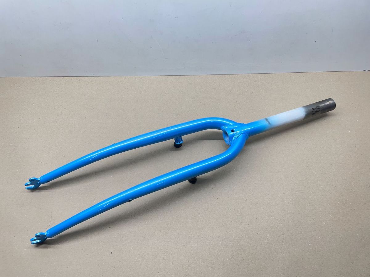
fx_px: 278
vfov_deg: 53.1
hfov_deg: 67.3
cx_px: 185
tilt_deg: -59.0
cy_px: 138
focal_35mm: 26
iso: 64
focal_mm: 4.2
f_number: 1.6
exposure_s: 1/100
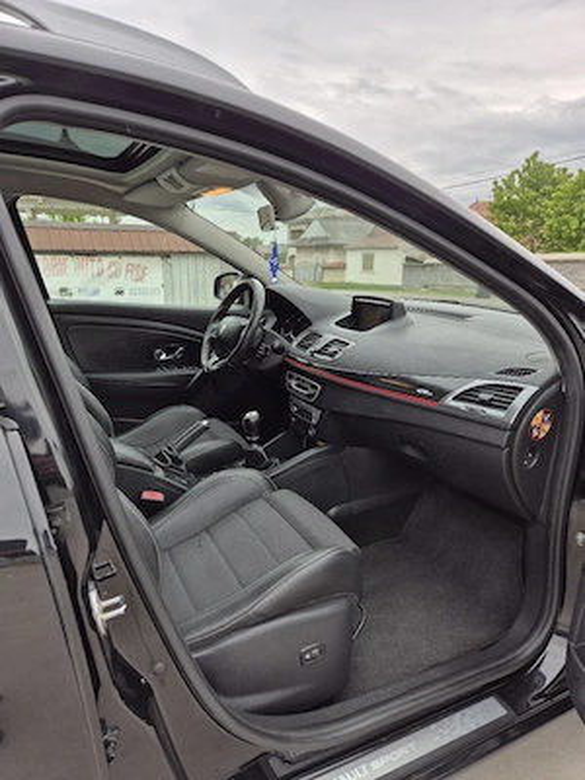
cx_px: 292
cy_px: 390
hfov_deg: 58.9
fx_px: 518
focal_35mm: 23
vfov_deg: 73.9
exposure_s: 1/333
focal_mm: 5.4
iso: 25
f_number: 1.8
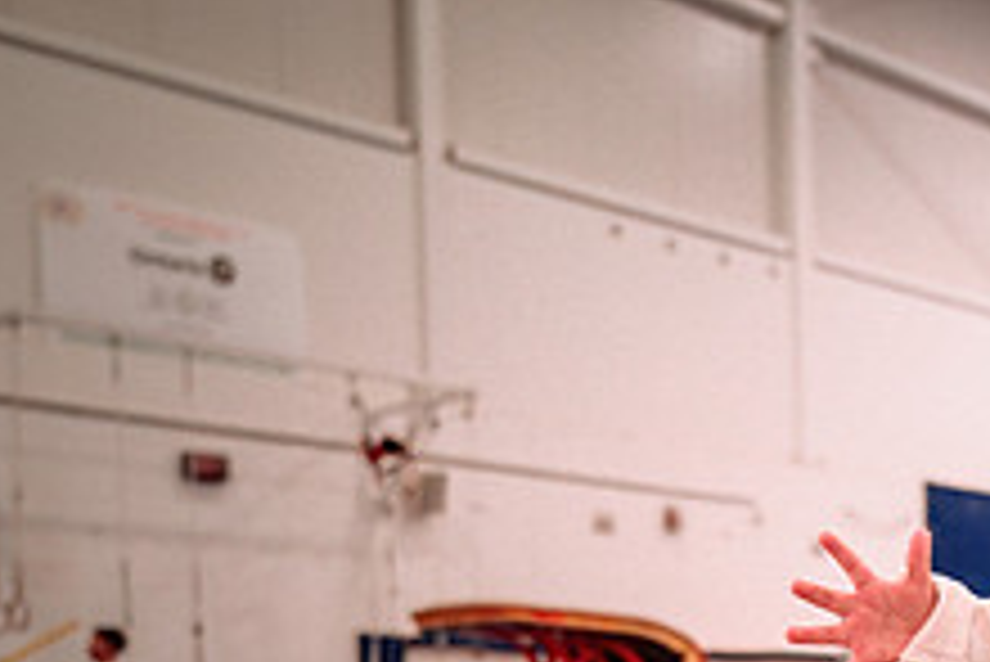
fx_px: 1926
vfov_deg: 18.1
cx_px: 1044
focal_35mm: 70
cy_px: 867
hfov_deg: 26.9
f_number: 2.8
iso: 1600
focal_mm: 26.5
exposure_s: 1/400
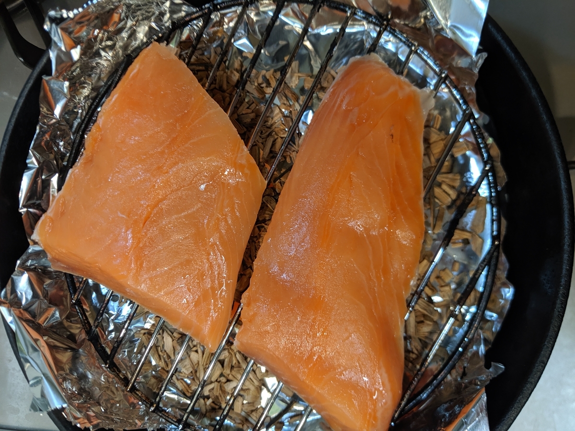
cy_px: 216
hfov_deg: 65.3
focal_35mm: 27
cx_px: 288
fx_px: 448
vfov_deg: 51.4
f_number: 1.8
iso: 63
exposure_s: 1/24
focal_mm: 4.44
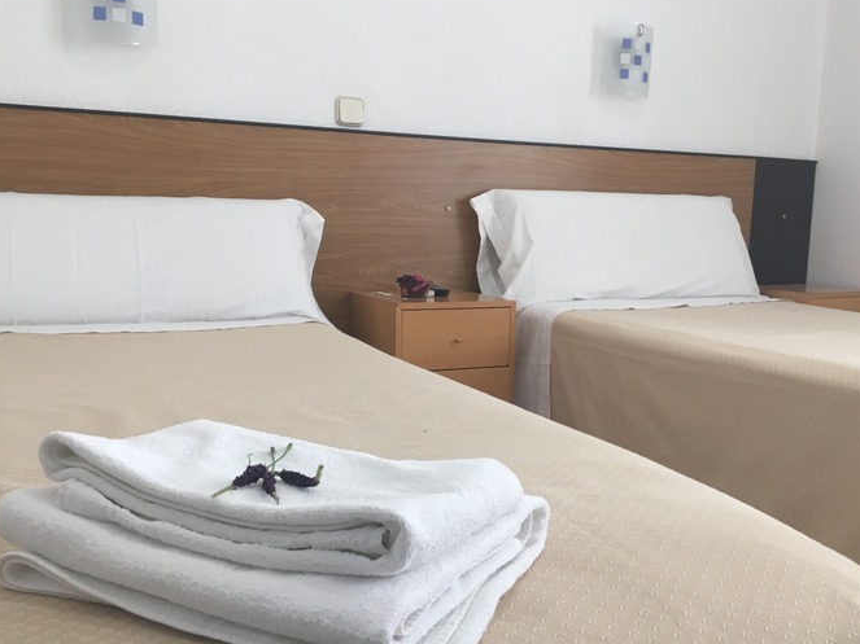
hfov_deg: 52.6
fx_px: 869
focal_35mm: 35
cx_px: 453
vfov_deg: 40.7
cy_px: 349
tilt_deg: -8.2
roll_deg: -1.1
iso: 80
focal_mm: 4.15
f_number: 2.2
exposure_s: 1/33
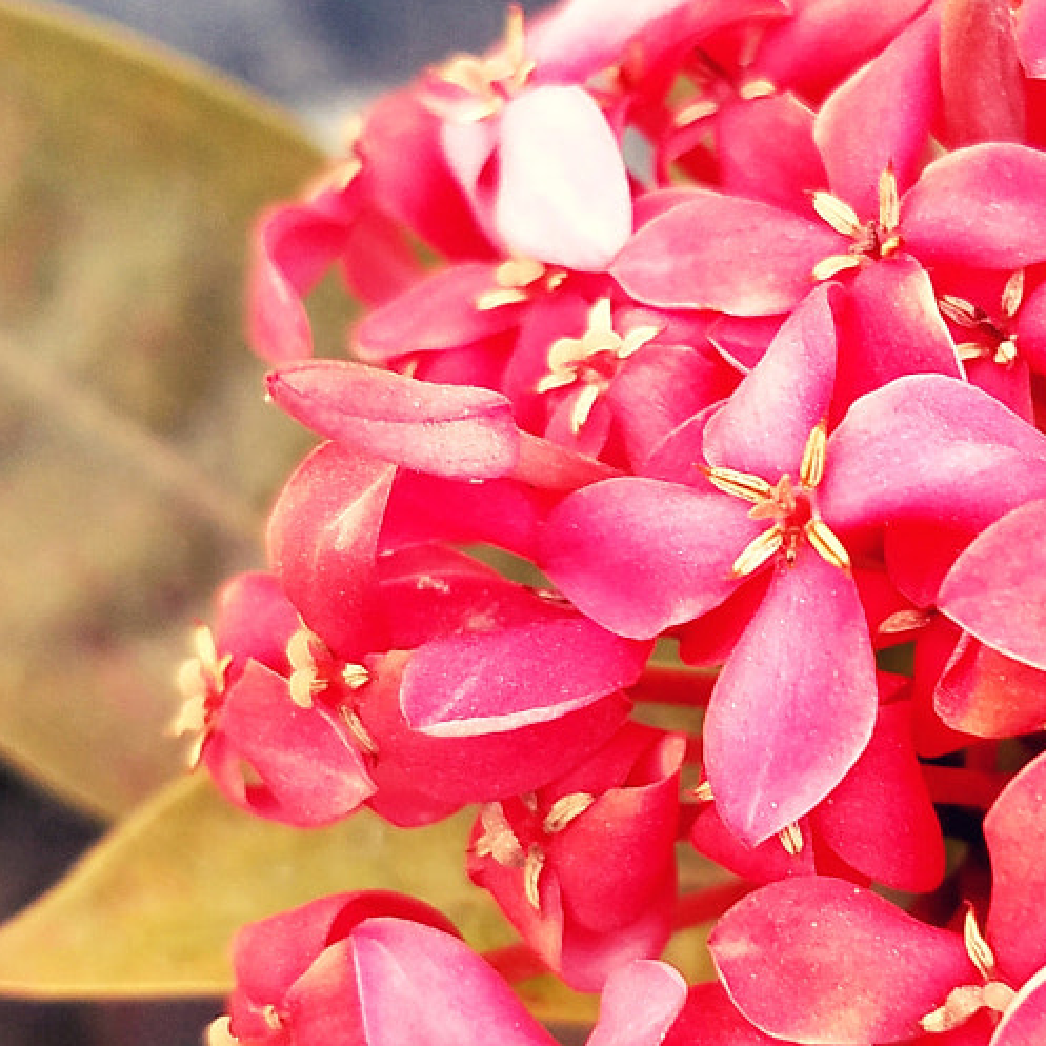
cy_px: 583
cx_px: 884
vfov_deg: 23.3
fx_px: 2530
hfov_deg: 22.9
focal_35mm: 74
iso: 64
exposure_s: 1/60
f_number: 1.7
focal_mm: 4.2
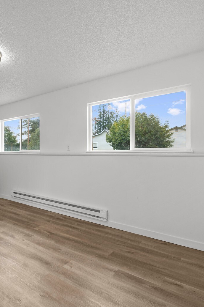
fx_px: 195
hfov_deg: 51.1
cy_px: 155
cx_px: 36
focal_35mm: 23
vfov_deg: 76.1
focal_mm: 14
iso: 200
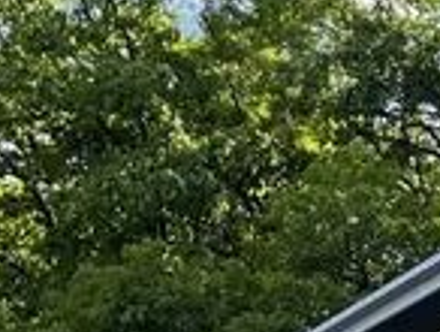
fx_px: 2317
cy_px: 670
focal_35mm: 182
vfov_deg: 7.8
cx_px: 895
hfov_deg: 10.0
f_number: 1.6
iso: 32
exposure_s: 1/722
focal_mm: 5.1
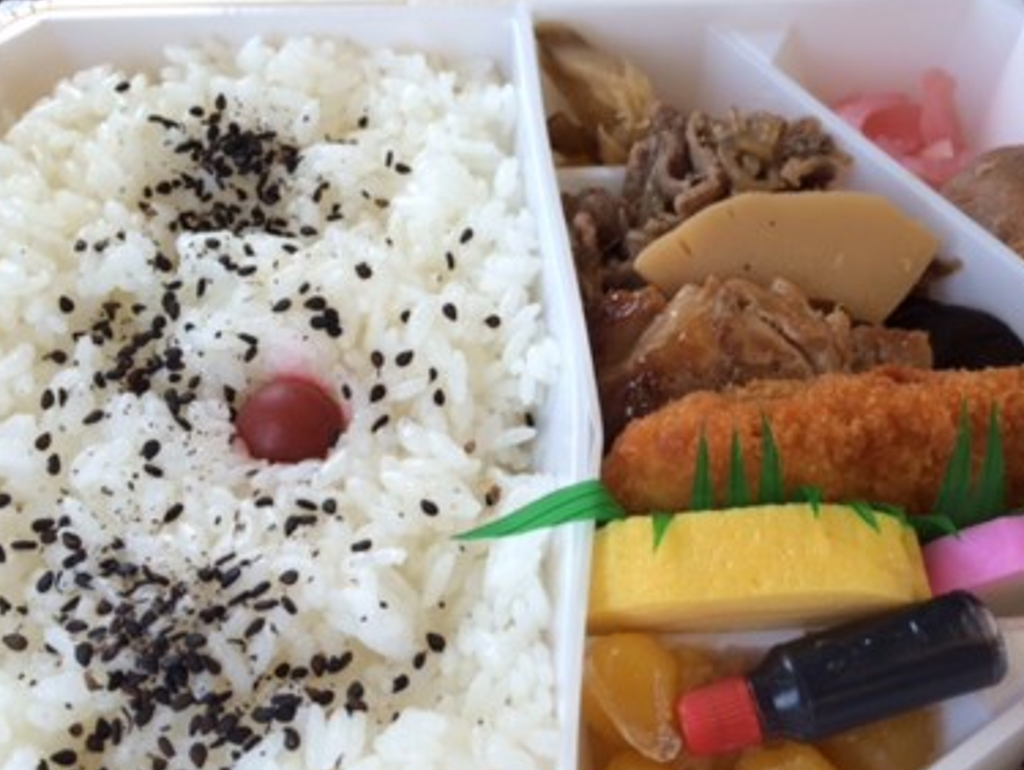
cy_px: 396
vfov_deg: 39.7
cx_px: 584
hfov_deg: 51.1
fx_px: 1066
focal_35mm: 36
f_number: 2.2
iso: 50
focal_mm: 4.12
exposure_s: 1/120
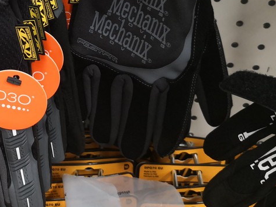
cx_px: -7
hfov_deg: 29.4
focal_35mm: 61
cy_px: 11
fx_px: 486
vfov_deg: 23.2
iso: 160
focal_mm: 3.95
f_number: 1.6
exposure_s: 1/50
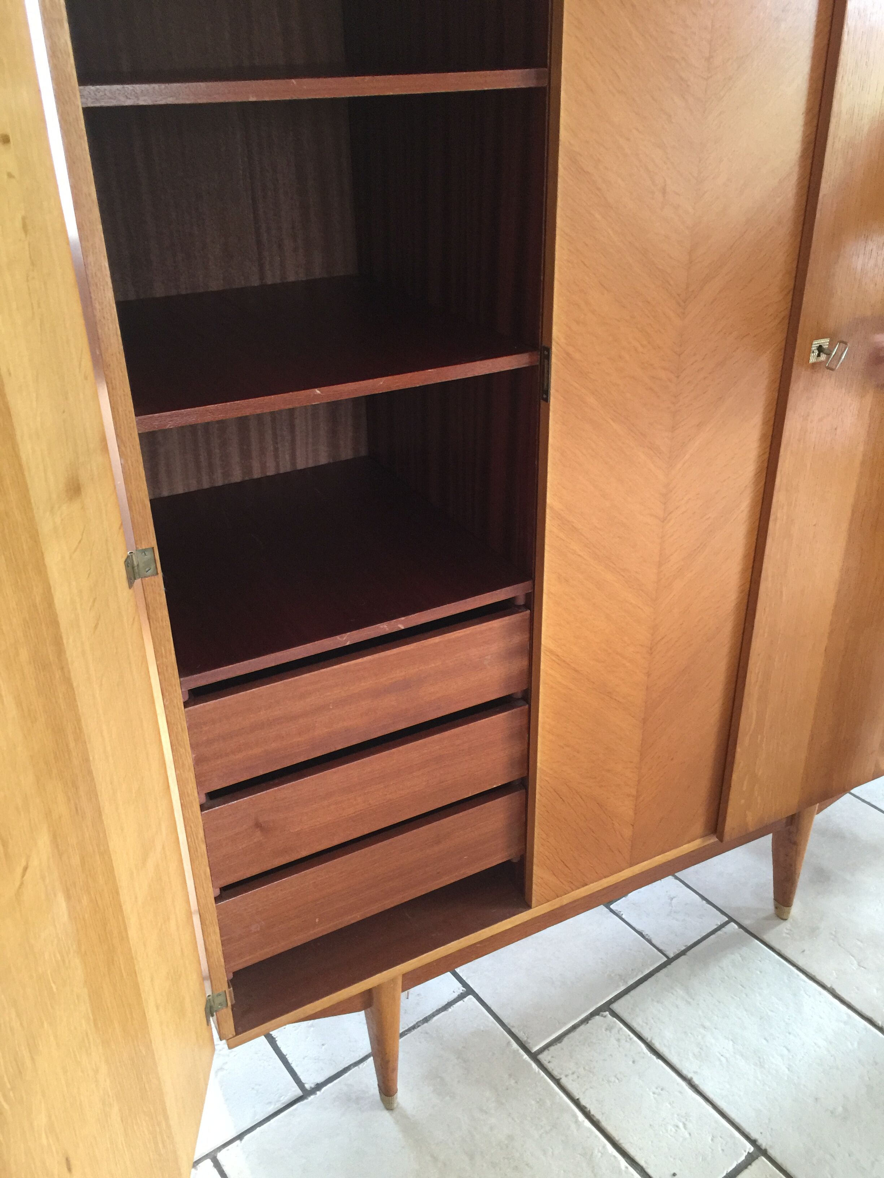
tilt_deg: -26.0
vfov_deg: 61.7
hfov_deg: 48.2
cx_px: 442
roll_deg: +1.7
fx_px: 987
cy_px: 589
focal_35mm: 29
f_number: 2.2
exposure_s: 1/10
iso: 125
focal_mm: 4.15
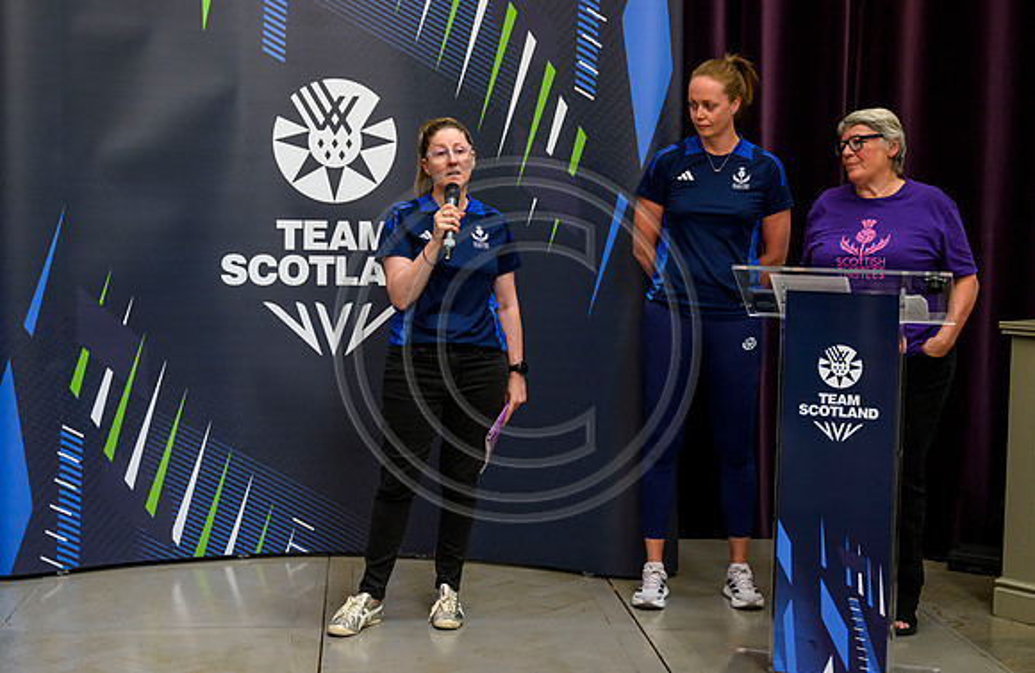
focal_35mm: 54
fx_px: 1529
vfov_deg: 24.8
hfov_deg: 37.4
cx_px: 519
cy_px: 299
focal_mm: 49
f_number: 3.5
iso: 4000
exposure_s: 1/250
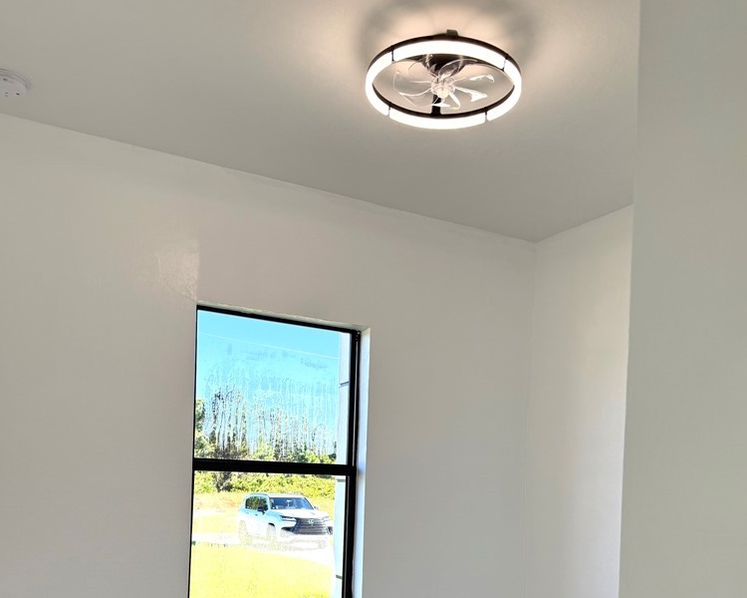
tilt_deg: +0.2
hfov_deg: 55.7
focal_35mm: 32
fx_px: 707
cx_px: 375
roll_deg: -1.5
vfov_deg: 43.6
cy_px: 480
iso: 100
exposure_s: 1/368
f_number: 1.78
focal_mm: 6.76
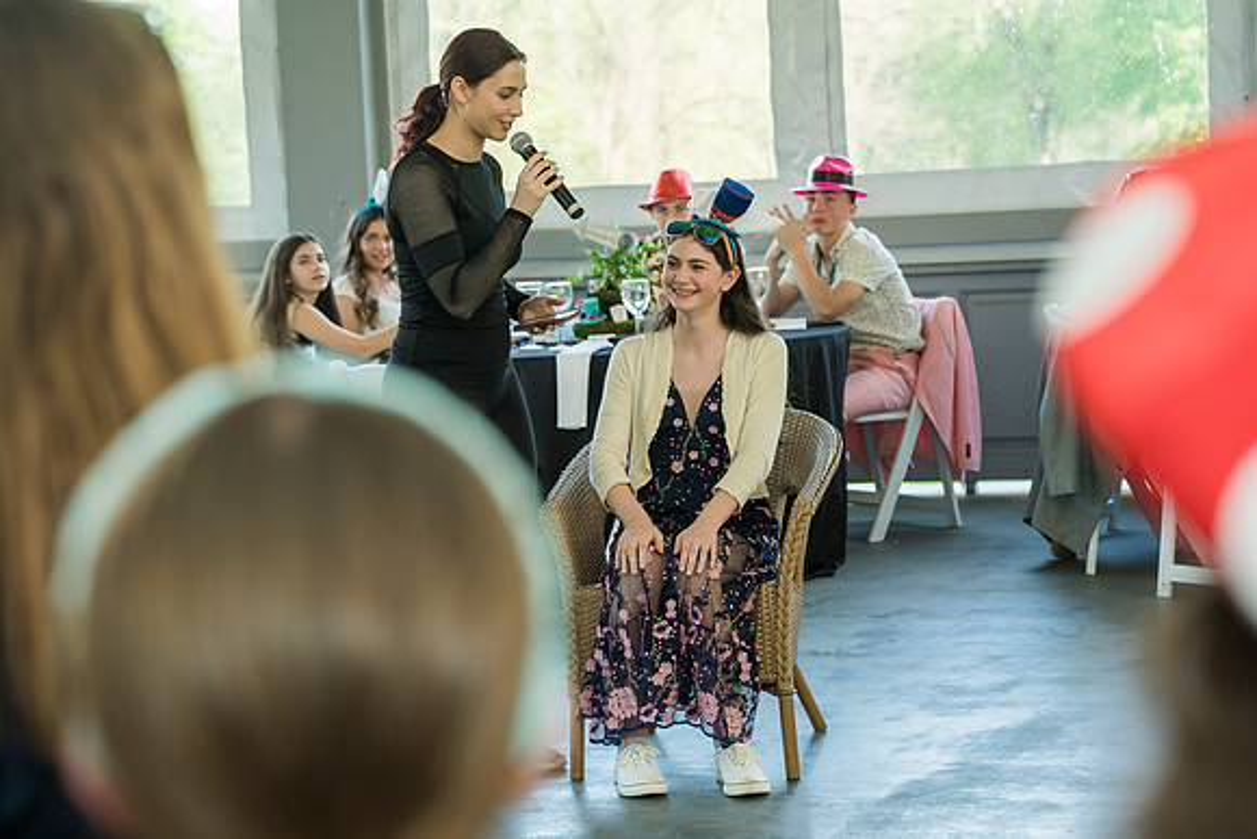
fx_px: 3248
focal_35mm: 93
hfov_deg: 21.9
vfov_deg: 14.7
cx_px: 628
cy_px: 420
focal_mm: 93
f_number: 5
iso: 800
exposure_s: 1/200
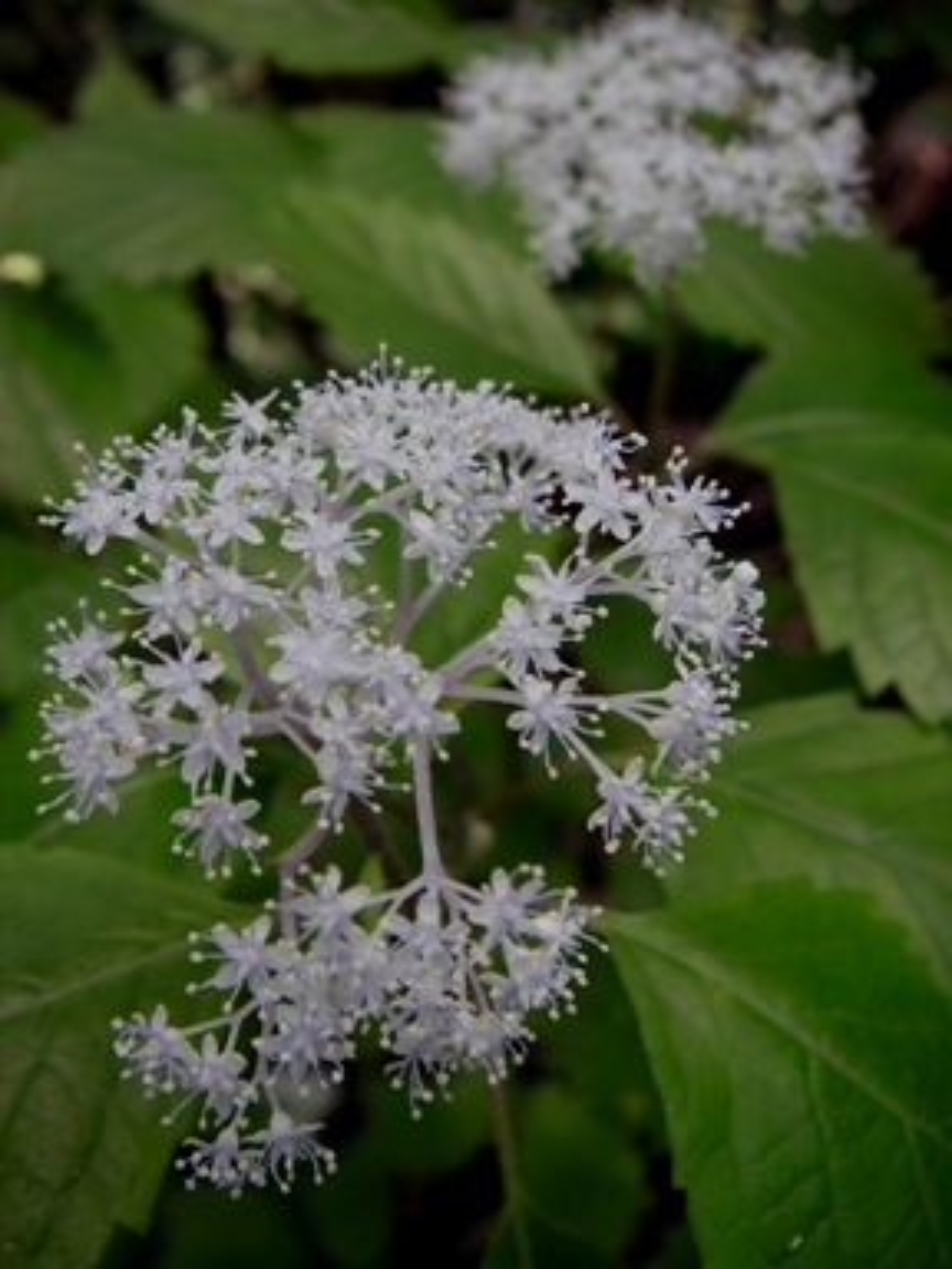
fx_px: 1393
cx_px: 476
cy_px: 634
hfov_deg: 37.7
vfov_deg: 49.0
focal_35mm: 38
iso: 64
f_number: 3.3
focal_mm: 6.3
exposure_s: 1/30
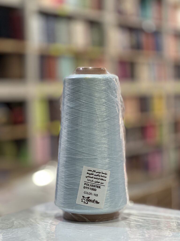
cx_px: 90
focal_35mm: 77
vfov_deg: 25.3
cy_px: 120
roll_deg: +0.5
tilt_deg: -2.3
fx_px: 534
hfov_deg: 19.1
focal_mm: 9
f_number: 2.8
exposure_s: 1/33
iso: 125
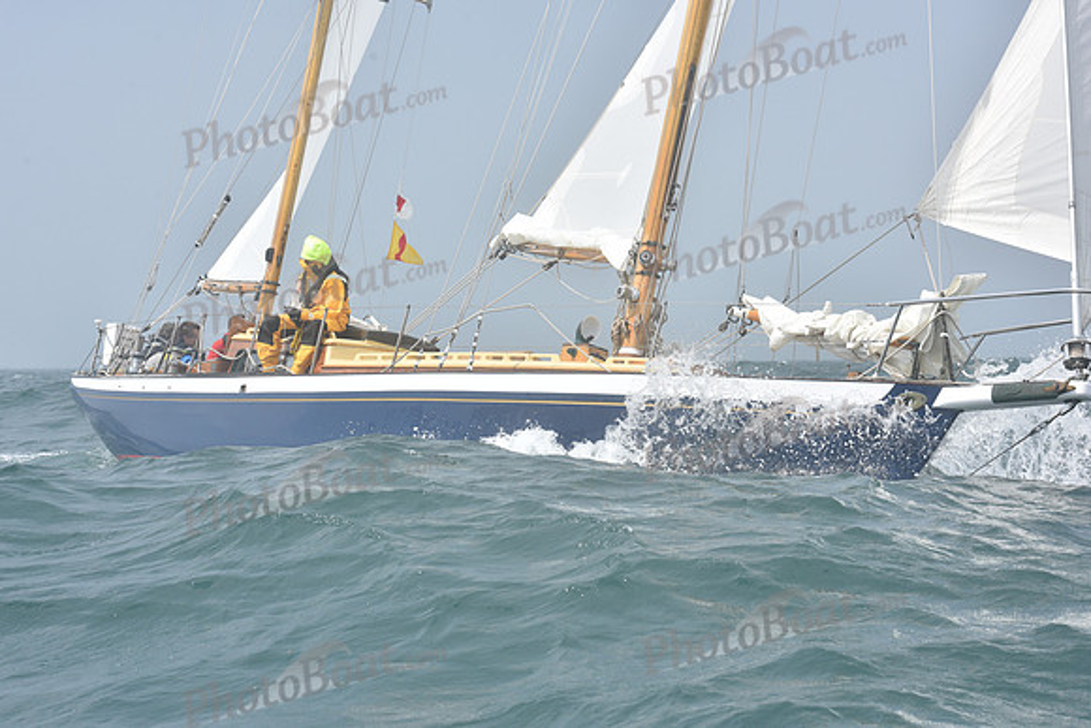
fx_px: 2789
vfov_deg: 14.9
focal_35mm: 92
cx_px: 546
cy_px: 364
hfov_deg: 22.1
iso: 320
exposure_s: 1/800
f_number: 11
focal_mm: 92
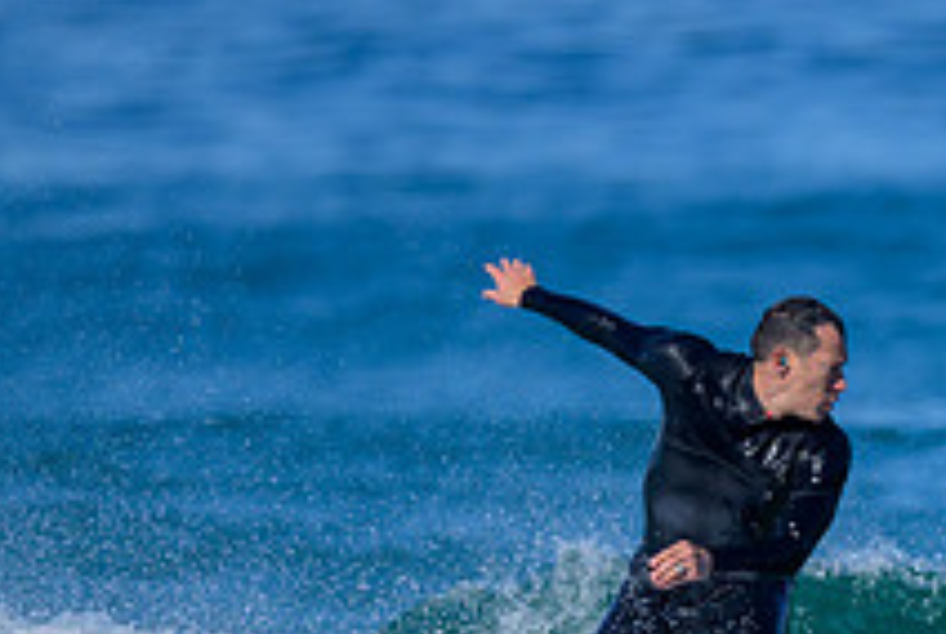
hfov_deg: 0.9
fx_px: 62706
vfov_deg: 0.6
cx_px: 1165
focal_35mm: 2383
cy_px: 923
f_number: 6.3
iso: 320
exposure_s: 1/2000
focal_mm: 800
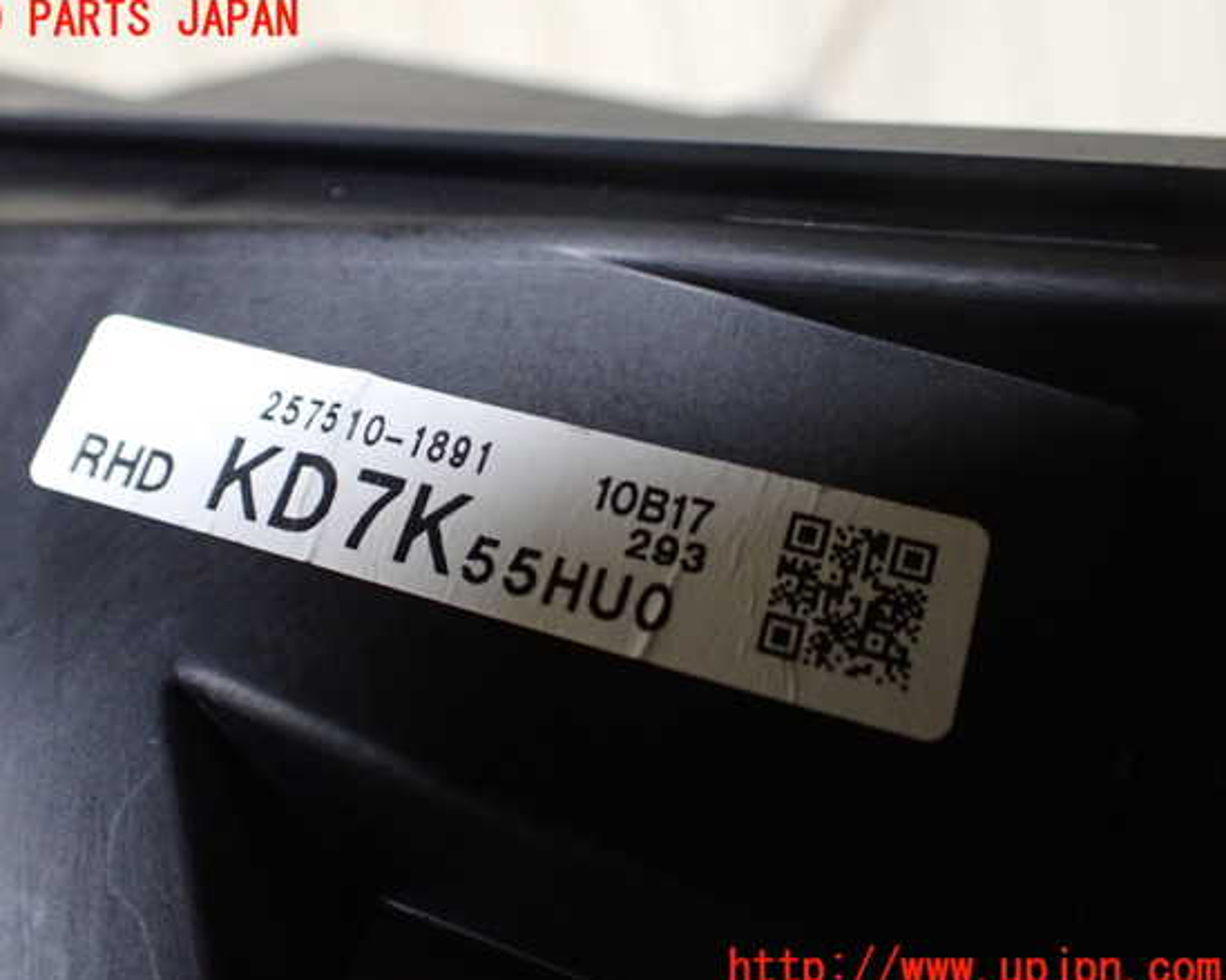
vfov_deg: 45.8
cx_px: 563
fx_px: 1161
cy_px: 496
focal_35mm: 32
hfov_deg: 55.6
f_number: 2.3
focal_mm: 5.4
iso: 800
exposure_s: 1/125
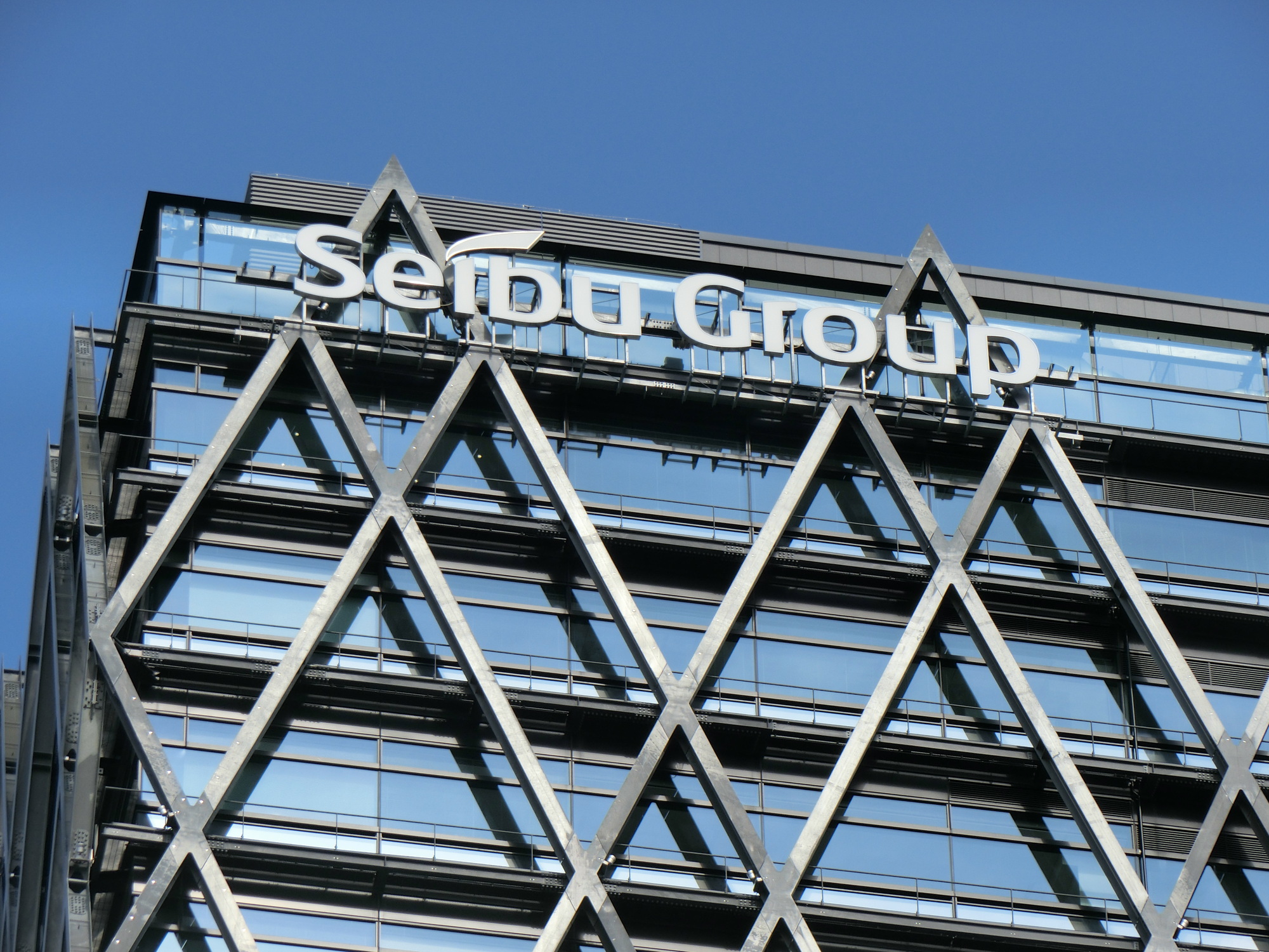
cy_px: 476
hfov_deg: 10.4
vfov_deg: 7.8
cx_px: 634
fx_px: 7002
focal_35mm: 191
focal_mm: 34
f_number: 5.9
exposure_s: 1/320
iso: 80
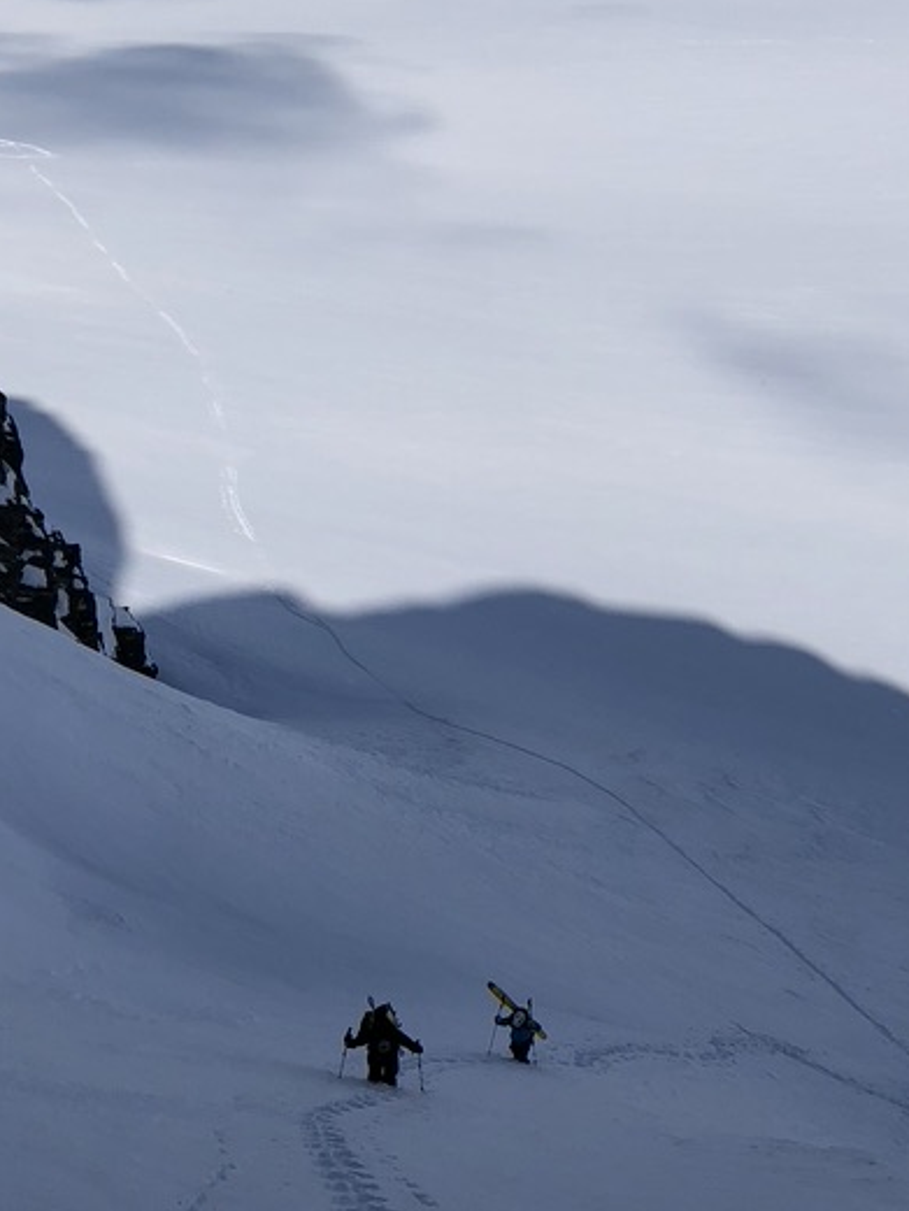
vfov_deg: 34.9
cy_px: 616
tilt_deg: -27.5
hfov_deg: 26.3
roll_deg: -2.1
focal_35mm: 55
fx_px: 1925
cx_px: 646
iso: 25
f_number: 1.8
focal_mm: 3.99
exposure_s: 1/8000
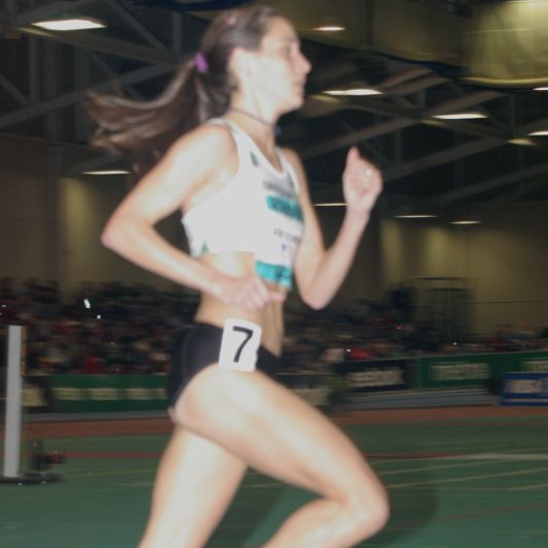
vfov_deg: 10.9
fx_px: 2859
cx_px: 275
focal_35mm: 160
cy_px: 362
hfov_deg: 10.9
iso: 800
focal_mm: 83
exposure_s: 1/125
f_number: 7.1
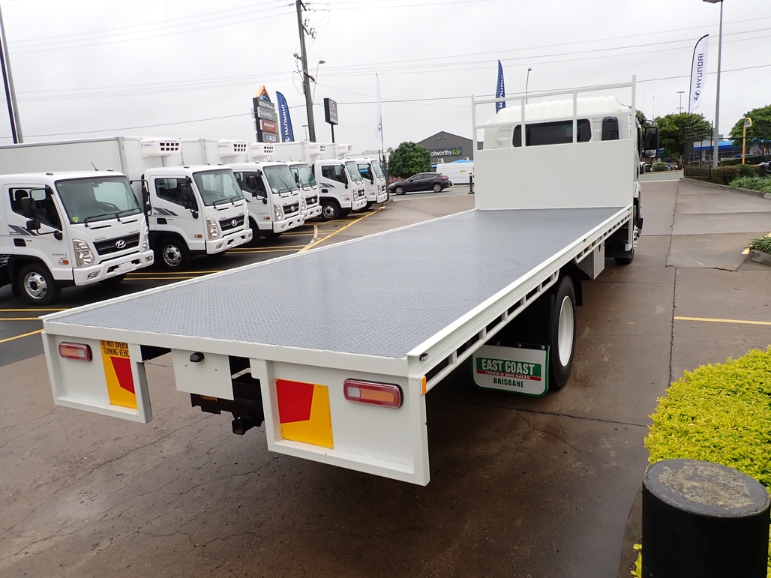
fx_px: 557
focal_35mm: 25
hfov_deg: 69.4
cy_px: 289
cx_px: 386
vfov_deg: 54.9
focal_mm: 4.5
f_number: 2.8
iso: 100
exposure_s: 1/250
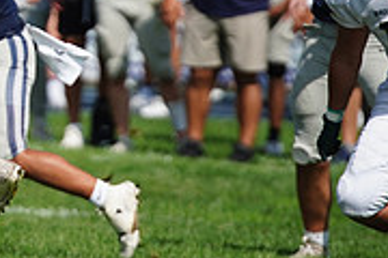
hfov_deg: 2.1
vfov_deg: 1.4
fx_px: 10443
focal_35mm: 969
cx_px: -172
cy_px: 5
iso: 500
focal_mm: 300
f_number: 2.8
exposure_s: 1/8000
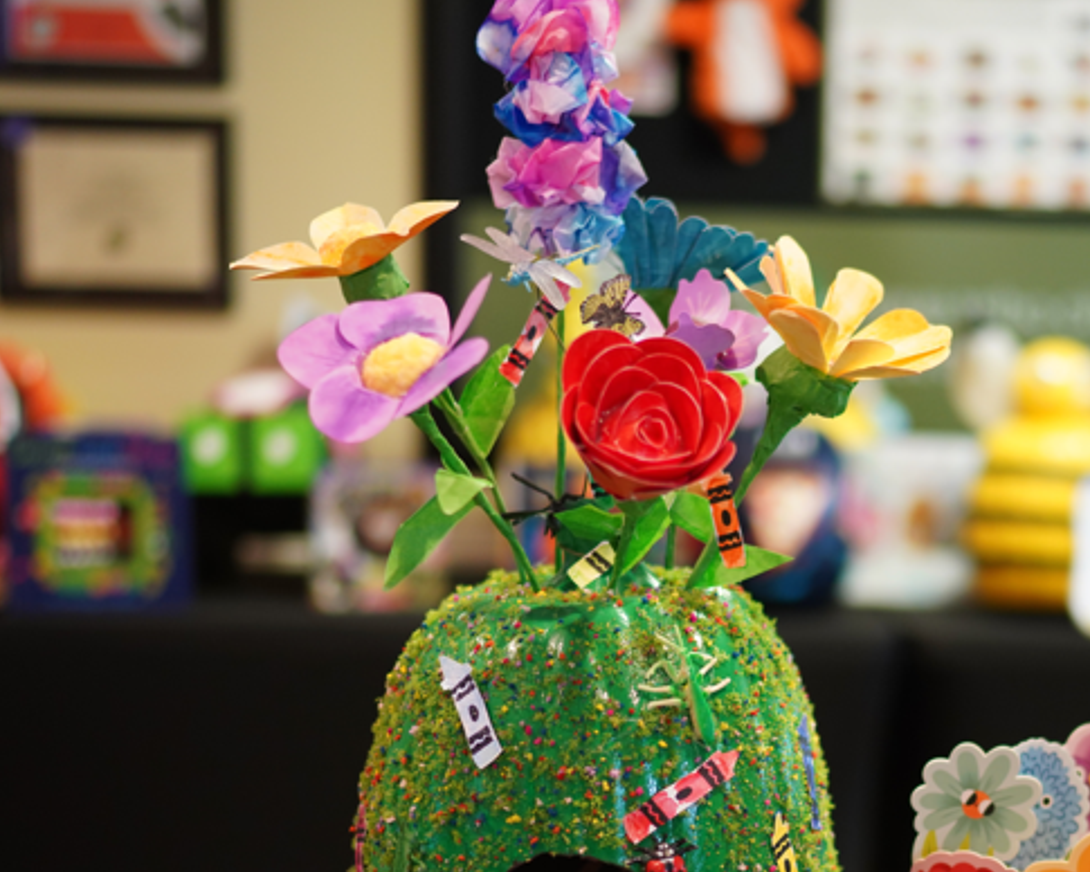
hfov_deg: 30.5
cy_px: 645
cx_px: 798
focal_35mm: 61
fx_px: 1968
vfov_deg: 24.7
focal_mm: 35
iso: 640
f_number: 1.4
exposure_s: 1/60
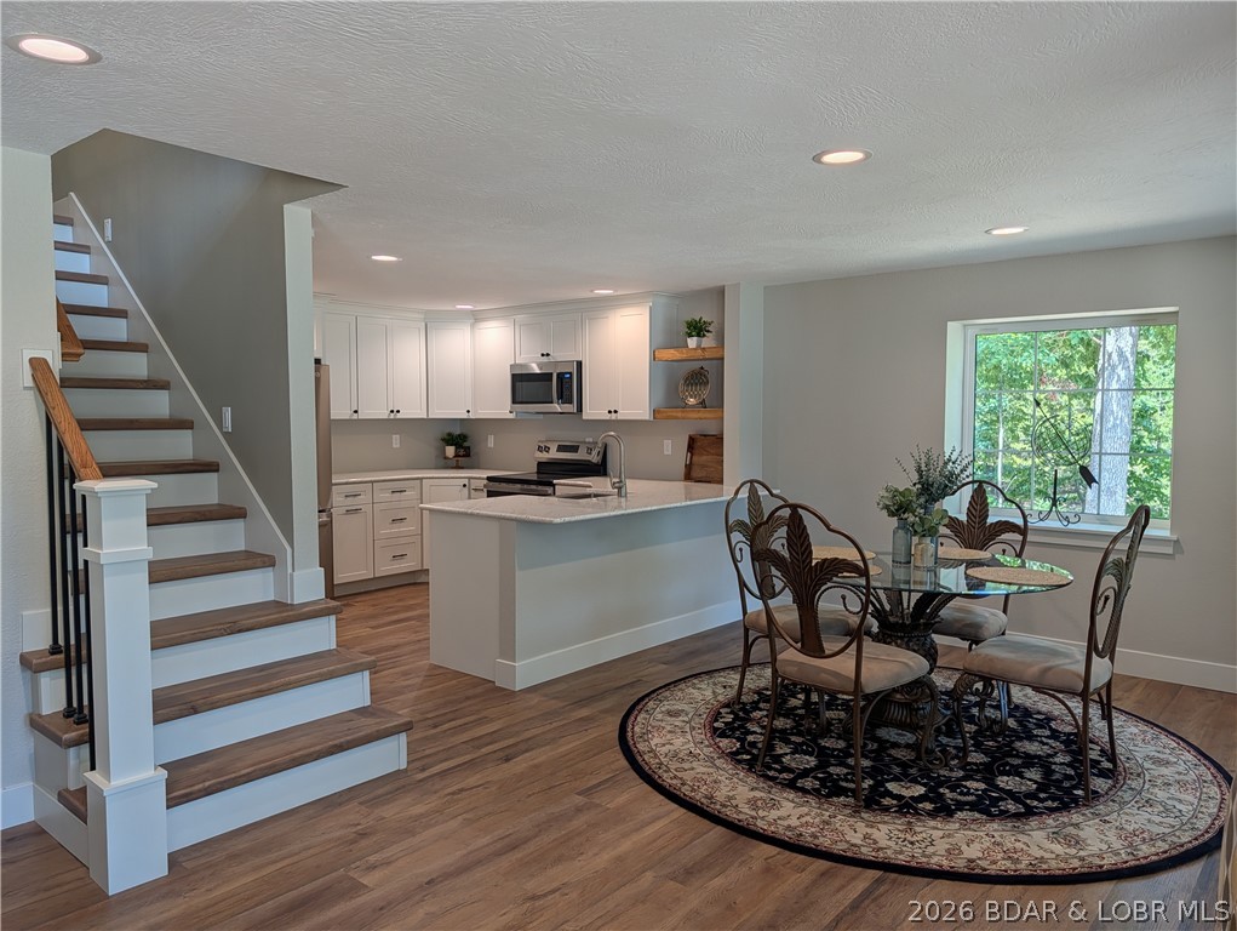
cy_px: 466
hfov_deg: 71.5
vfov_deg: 56.9
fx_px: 859
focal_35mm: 24
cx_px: 618
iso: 18
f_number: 1.68
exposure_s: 1/339
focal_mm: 6.9
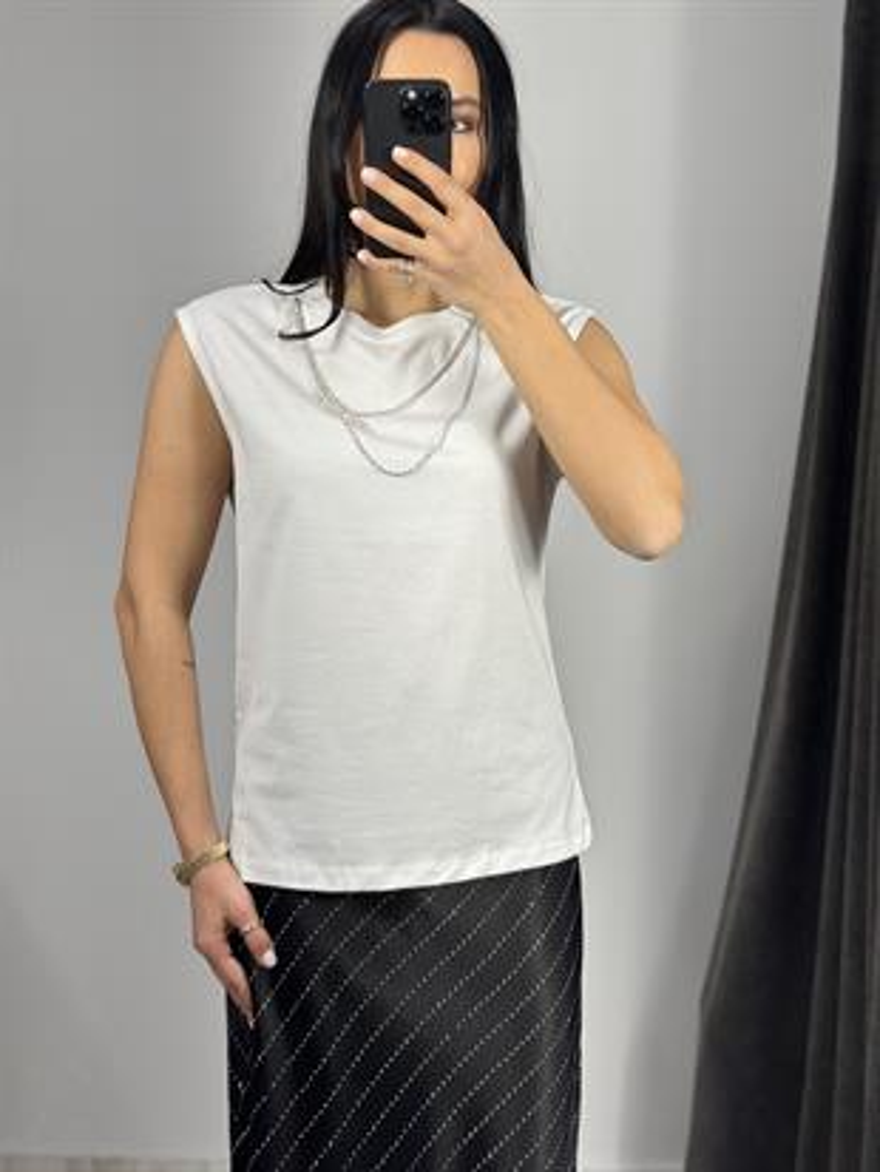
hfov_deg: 30.3
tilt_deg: -29.4
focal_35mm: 48
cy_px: 586
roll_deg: -1.2
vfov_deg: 39.6
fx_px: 1626
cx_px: 440
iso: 80
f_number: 1.78
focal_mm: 6.86
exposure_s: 1/129
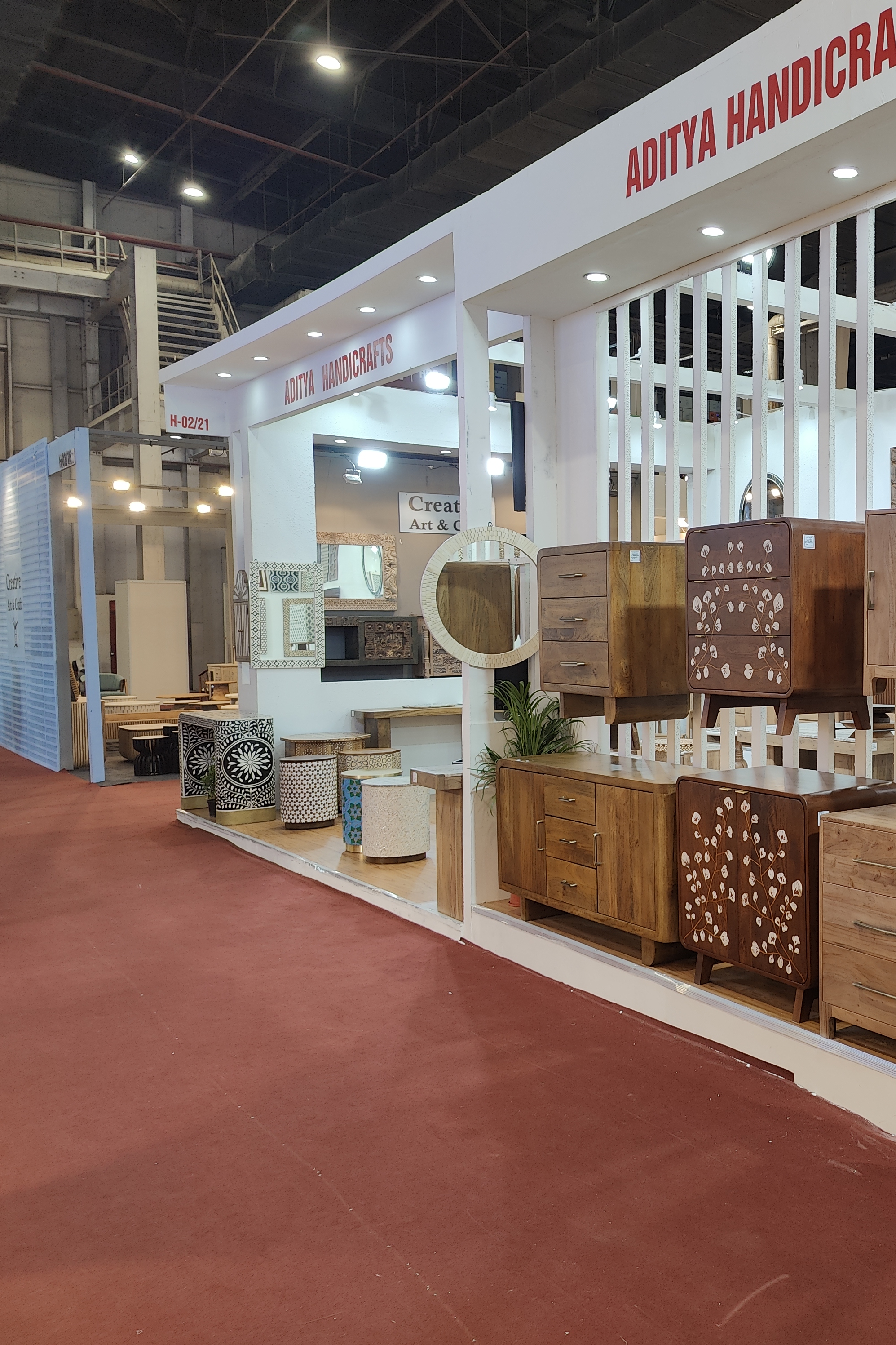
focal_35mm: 32
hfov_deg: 37.0
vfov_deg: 58.7
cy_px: 675
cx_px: 891
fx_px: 1195
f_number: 1.8
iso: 100
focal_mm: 6.06
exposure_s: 1/100
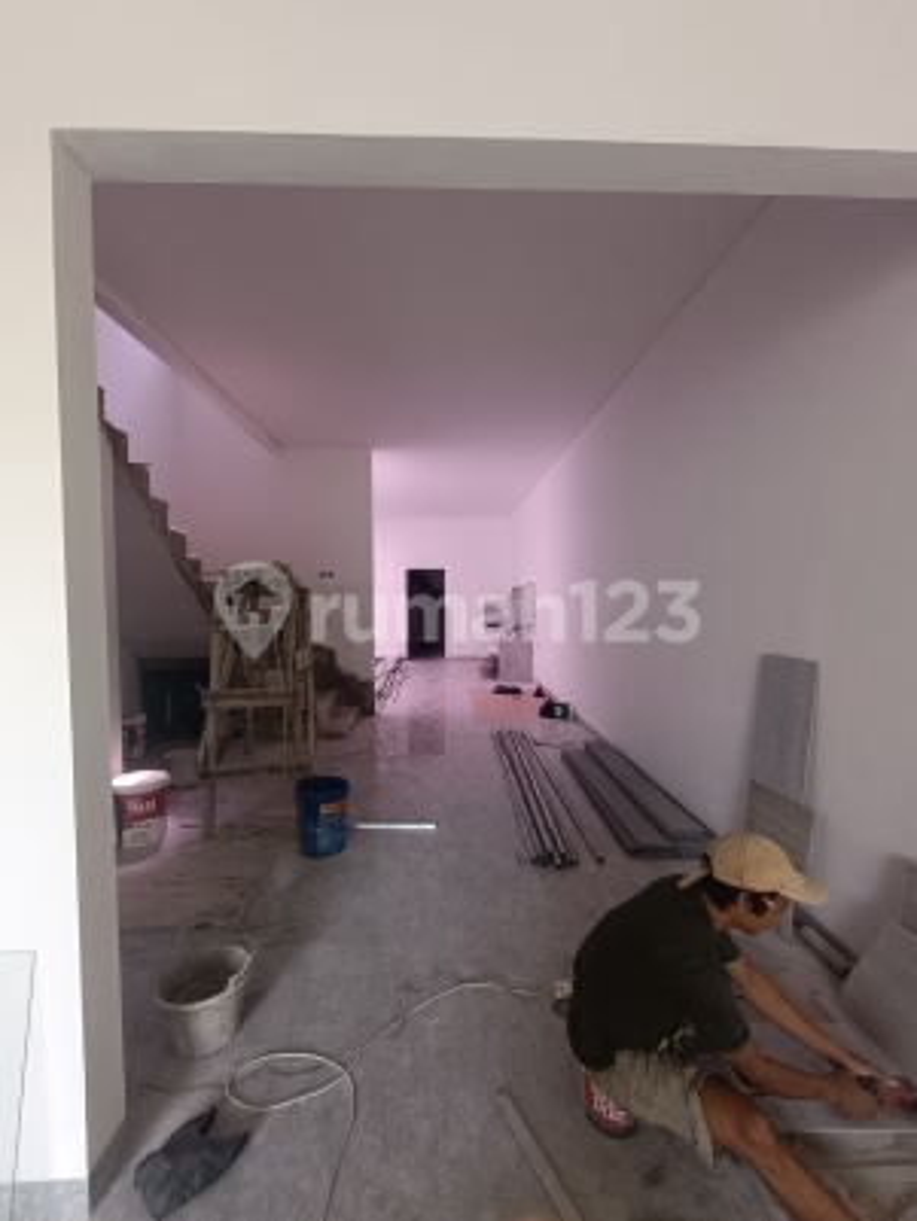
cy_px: 610
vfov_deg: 94.5
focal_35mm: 16
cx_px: 458
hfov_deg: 78.1
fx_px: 565
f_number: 2.2
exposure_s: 1/50
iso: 183
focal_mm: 1.66
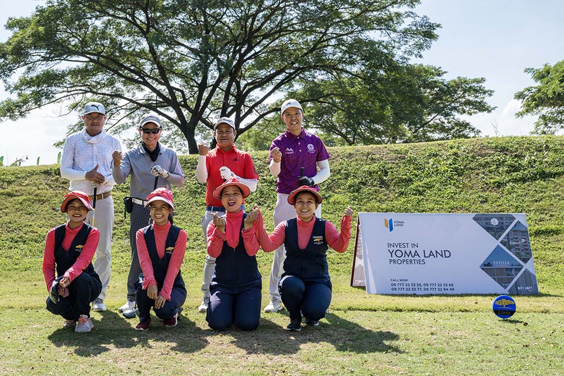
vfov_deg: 29.2
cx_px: 282
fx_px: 721
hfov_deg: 42.7
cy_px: 188
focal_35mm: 46
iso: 250
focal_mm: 46
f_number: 7.1
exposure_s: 1/640
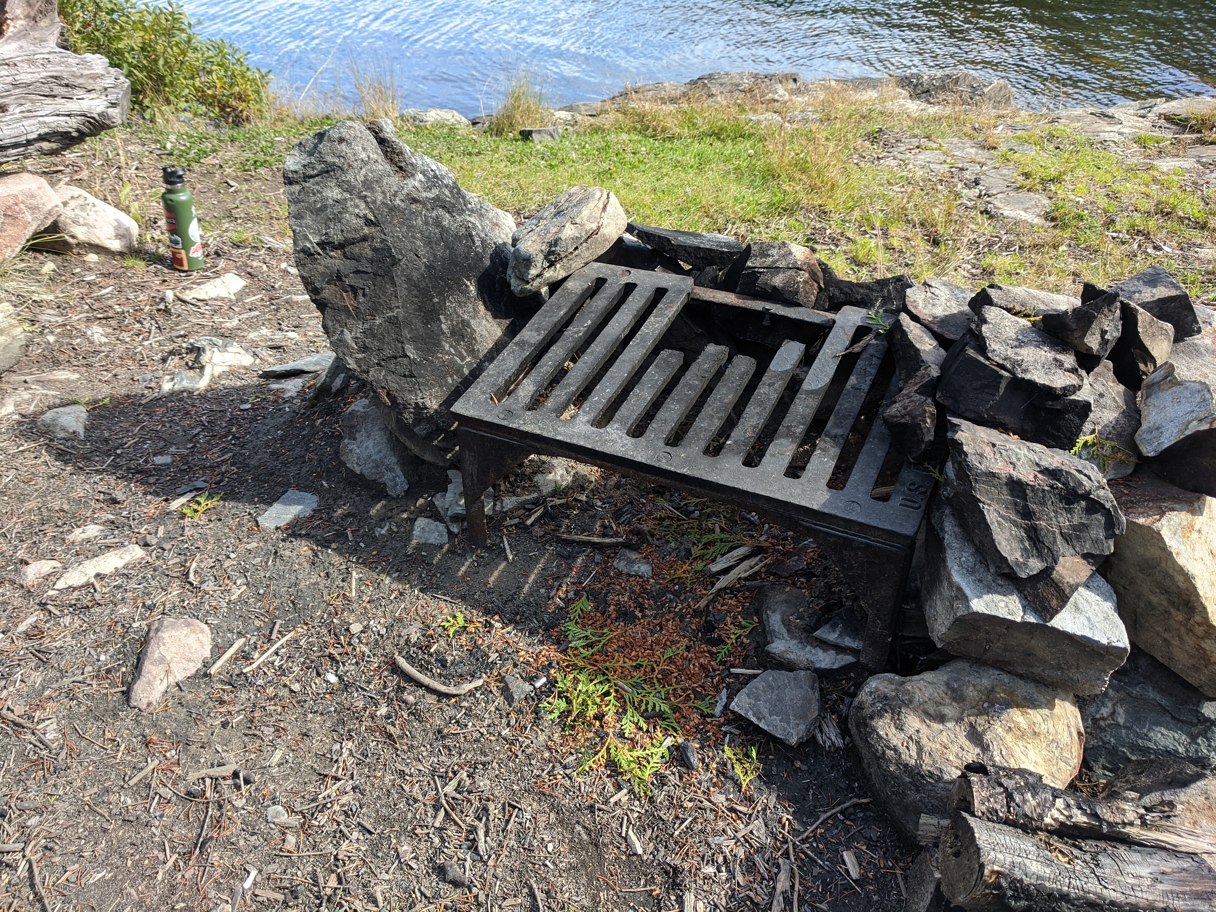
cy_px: 456
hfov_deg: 67.3
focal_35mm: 26
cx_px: 608
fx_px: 913
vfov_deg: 53.1
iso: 49
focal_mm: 4.67
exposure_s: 1/342
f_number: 2
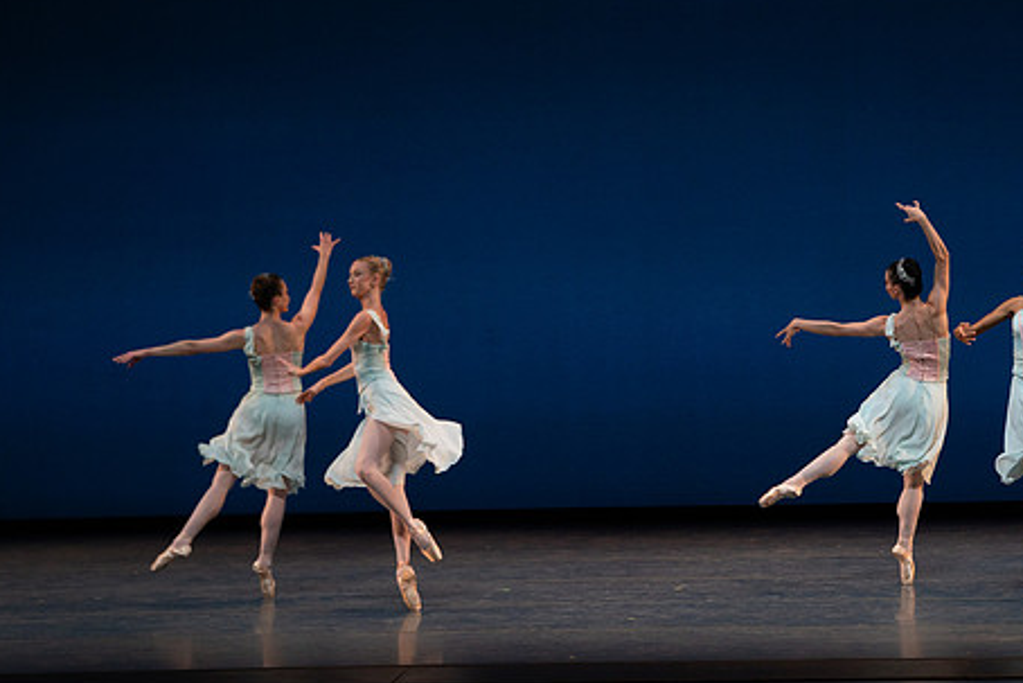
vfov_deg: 8.1
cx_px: 611
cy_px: 276
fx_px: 4832
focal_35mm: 170
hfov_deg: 12.1
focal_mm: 133
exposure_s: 1/500
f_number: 8
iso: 3200
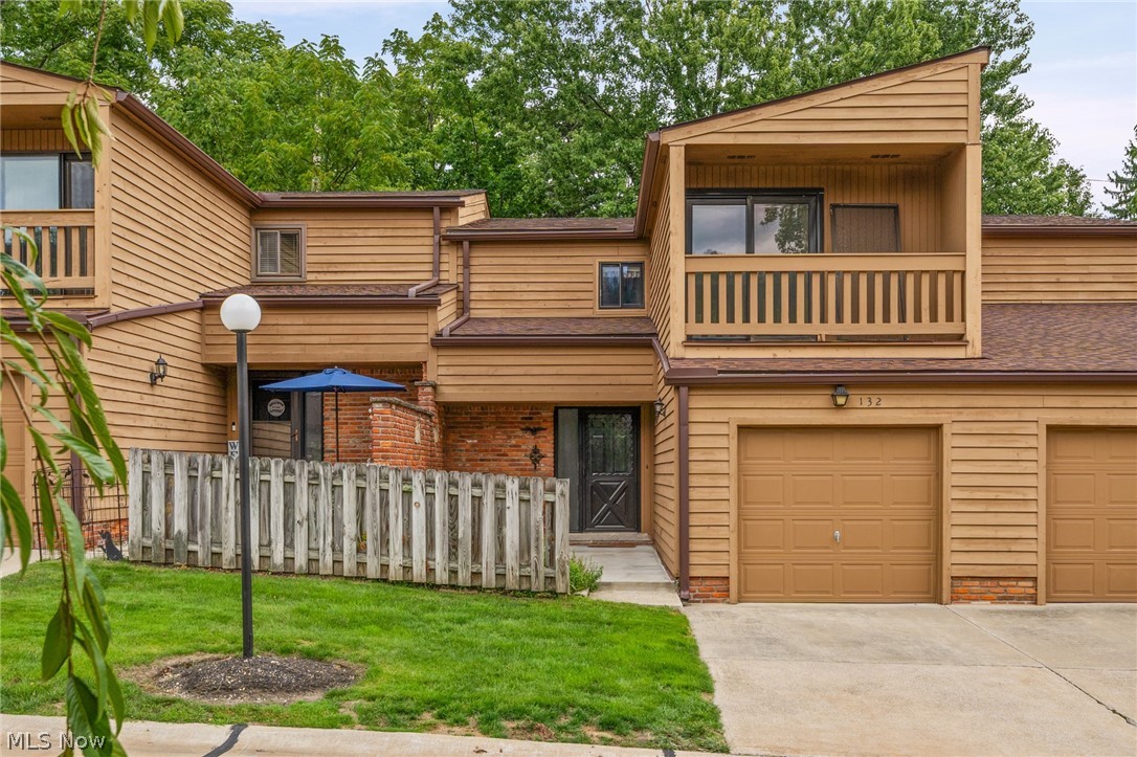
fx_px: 1136
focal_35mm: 36
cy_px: 378
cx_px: 568
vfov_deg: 36.8
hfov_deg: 53.2
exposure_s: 1/250
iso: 250
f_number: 9
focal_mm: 24
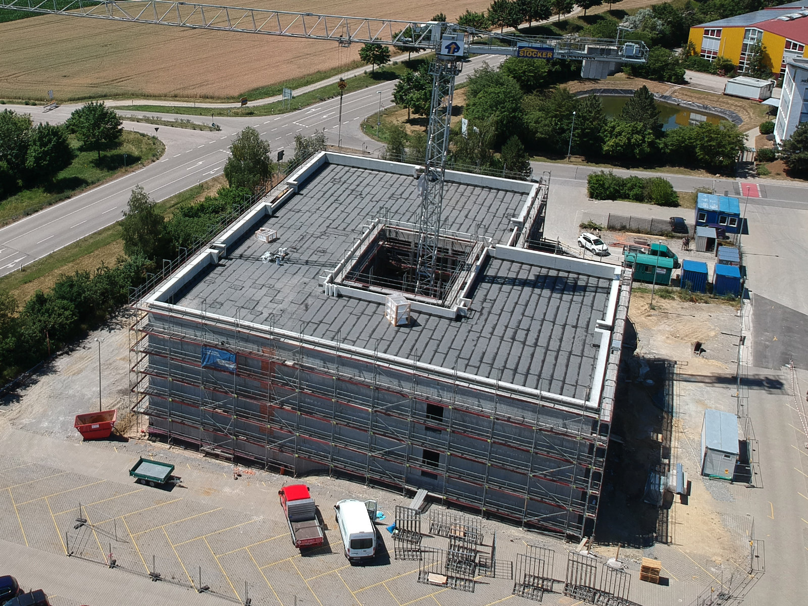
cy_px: 303
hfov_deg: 69.4
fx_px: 584
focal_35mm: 25
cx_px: 404
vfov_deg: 54.9
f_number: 2.6
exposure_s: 1/1600
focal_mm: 4.5
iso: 101
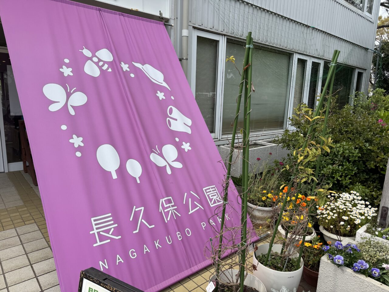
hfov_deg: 71.6
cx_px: 194
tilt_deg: -10.6
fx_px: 270
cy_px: 146
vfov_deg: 56.8
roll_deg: -1.1
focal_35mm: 24
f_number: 1.78
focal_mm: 6.76
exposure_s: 1/2252
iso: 80
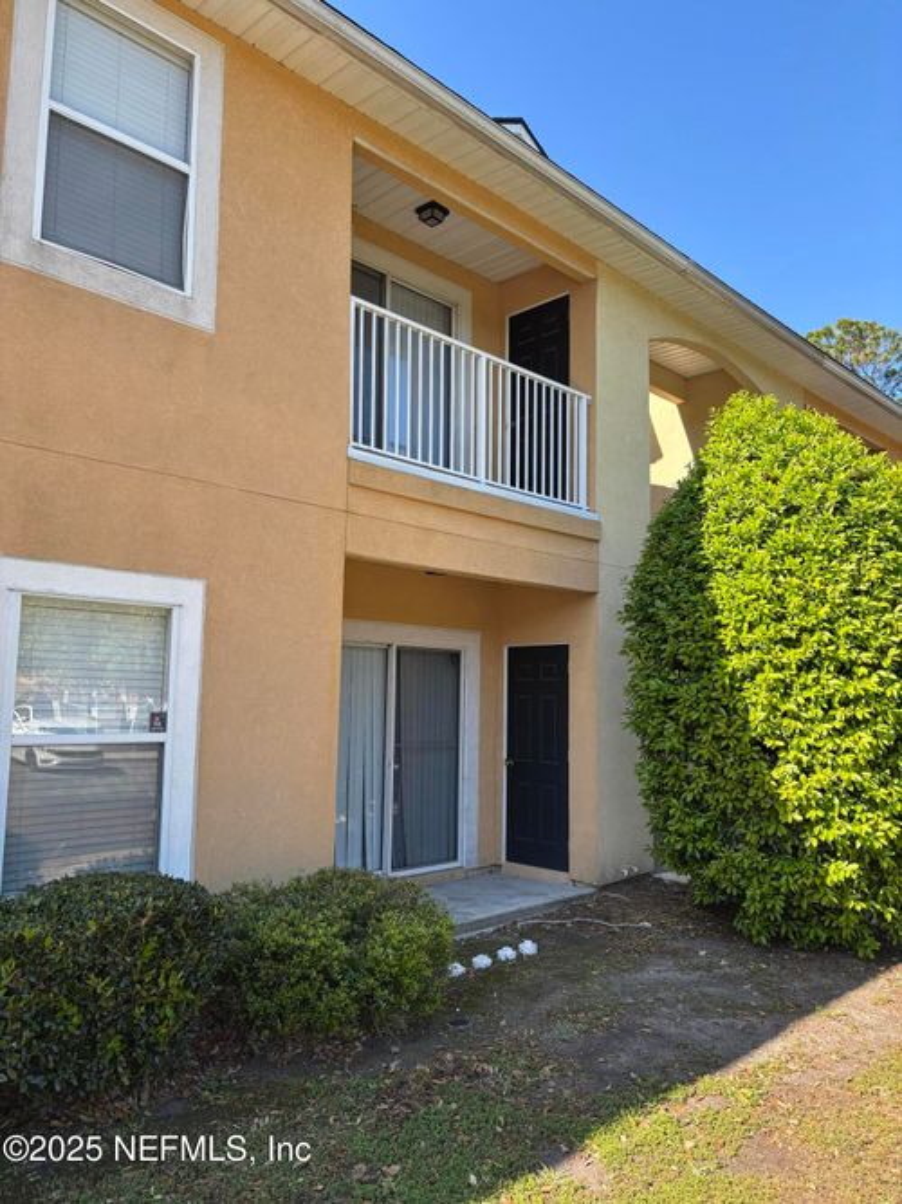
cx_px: 451
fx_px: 904
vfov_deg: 67.3
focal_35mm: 26
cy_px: 602
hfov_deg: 53.0
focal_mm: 5.96
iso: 50
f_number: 1.6
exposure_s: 1/722
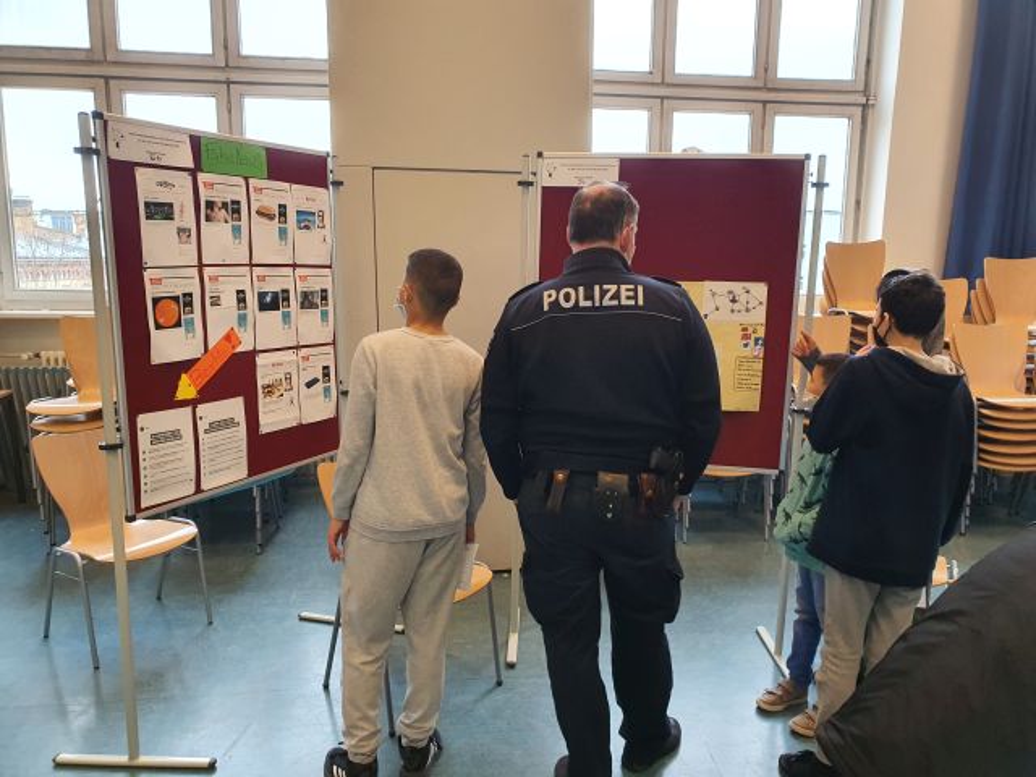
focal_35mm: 26
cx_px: 518
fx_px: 778
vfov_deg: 53.1
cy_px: 388
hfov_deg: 67.3
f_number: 2.4
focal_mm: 4.32
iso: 320
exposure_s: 1/100
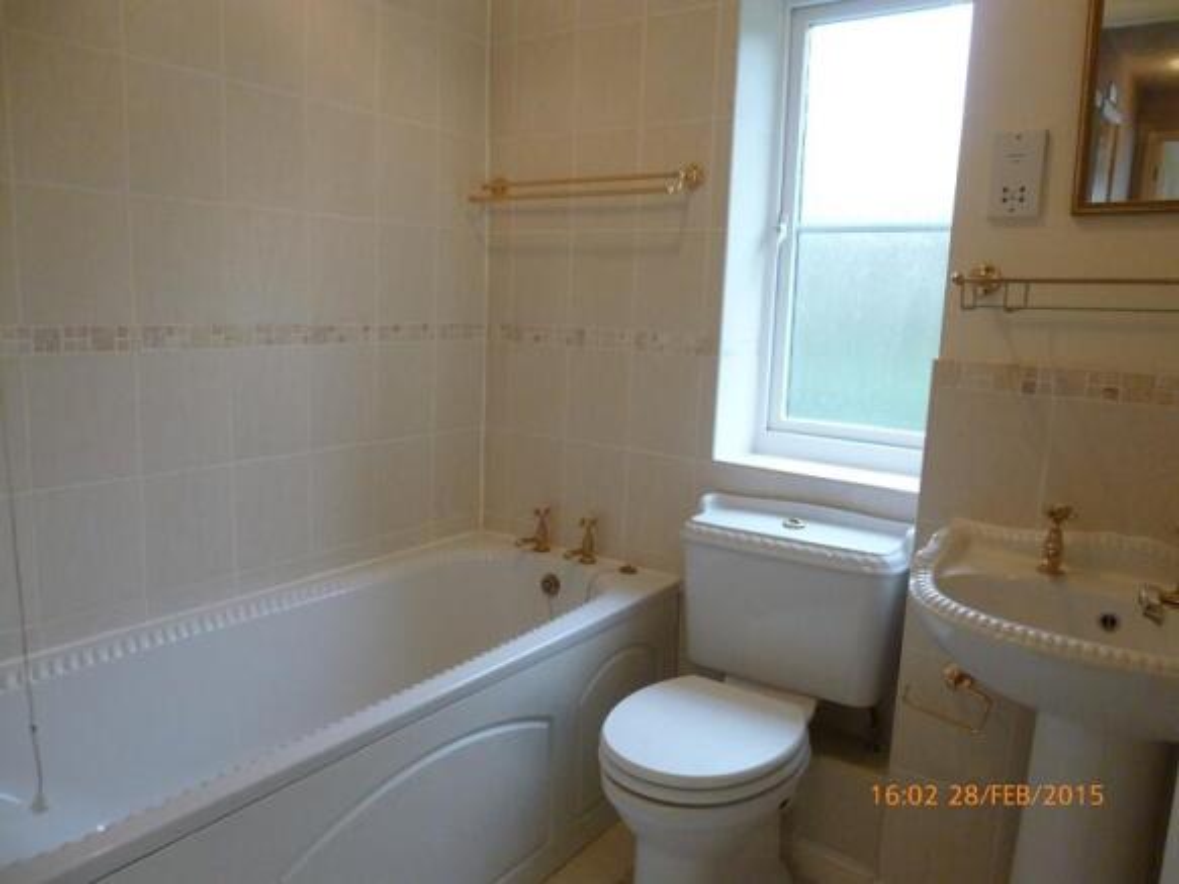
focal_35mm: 25
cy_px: 442
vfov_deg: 54.9
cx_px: 590
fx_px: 851
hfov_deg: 69.4
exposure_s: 1/25
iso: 400
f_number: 3.1
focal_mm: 4.5
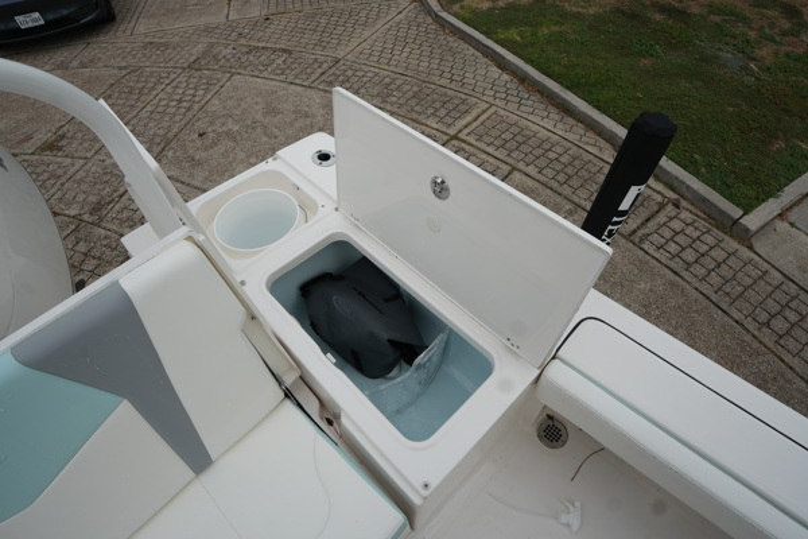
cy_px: 270
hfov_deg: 90.0
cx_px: 404
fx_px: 404
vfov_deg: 67.4
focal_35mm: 18
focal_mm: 12
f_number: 7.1
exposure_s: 1/400
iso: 100
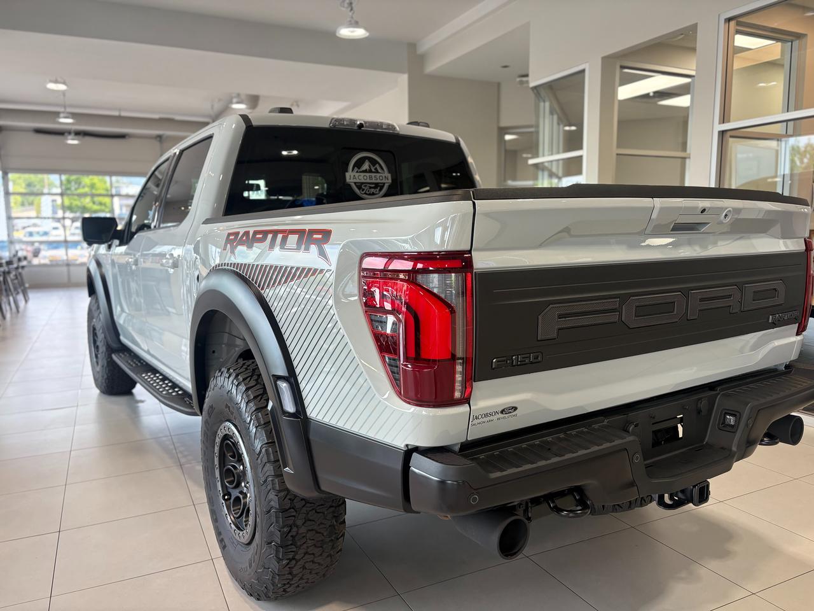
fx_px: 611
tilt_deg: -8.2
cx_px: 407
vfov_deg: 53.1
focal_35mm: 26
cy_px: 306
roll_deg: +0.2
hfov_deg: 67.3
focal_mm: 5.96
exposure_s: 1/238
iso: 64
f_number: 1.6
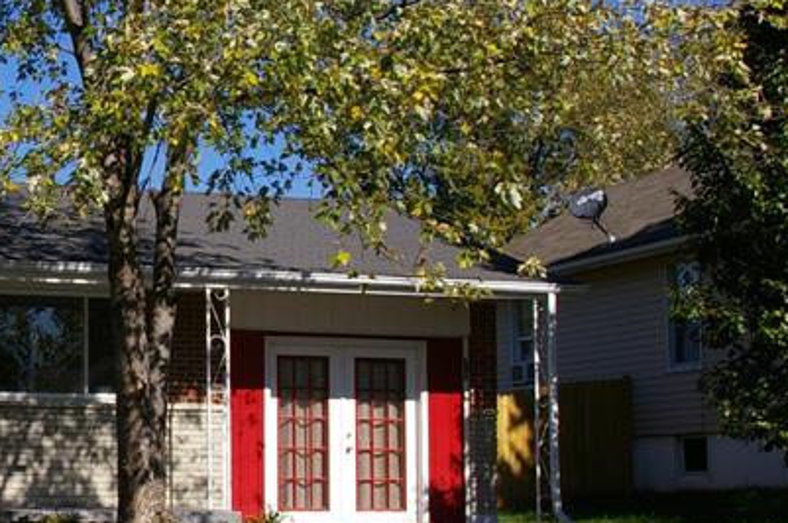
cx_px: -38
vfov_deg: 16.0
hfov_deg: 22.7
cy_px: 265
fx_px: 1865
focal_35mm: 85
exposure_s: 1/250
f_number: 13
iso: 200
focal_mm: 21
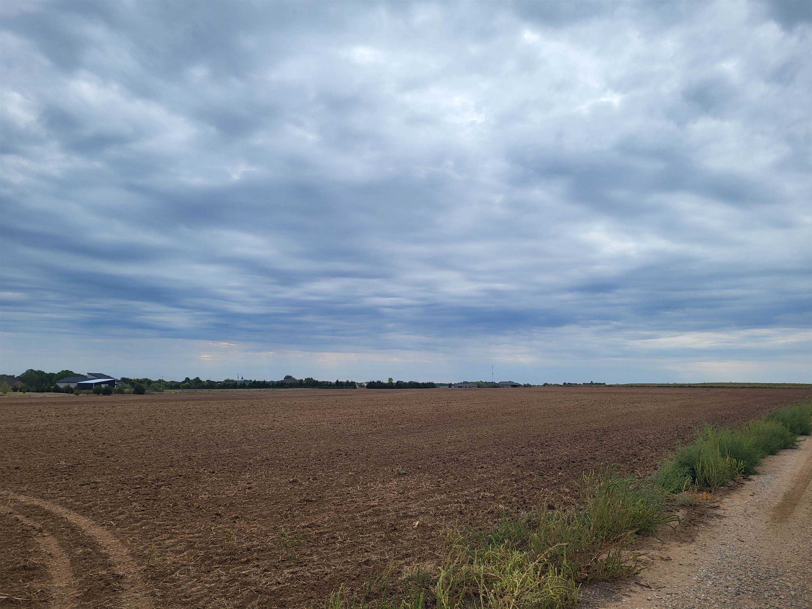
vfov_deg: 53.1
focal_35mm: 26
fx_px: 610
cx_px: 406
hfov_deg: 67.3
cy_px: 304
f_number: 1.8
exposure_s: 1/1672
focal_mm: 5.4
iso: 40
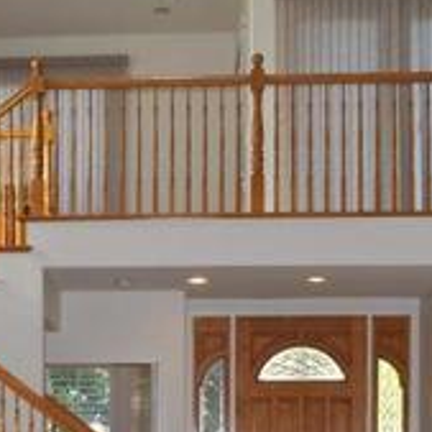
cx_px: 49
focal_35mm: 87
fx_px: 1228
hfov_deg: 19.6
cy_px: 428
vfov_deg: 19.4
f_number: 5
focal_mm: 18
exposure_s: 1/200
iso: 200
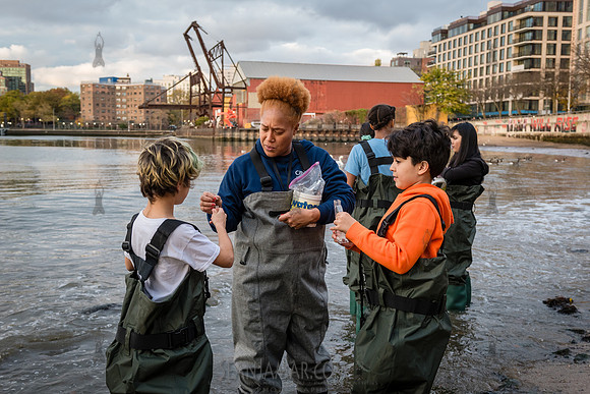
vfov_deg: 34.1
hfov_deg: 49.4
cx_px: 294
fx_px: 642
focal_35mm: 39
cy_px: 212
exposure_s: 1/200
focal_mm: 35
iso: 800
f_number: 4.5
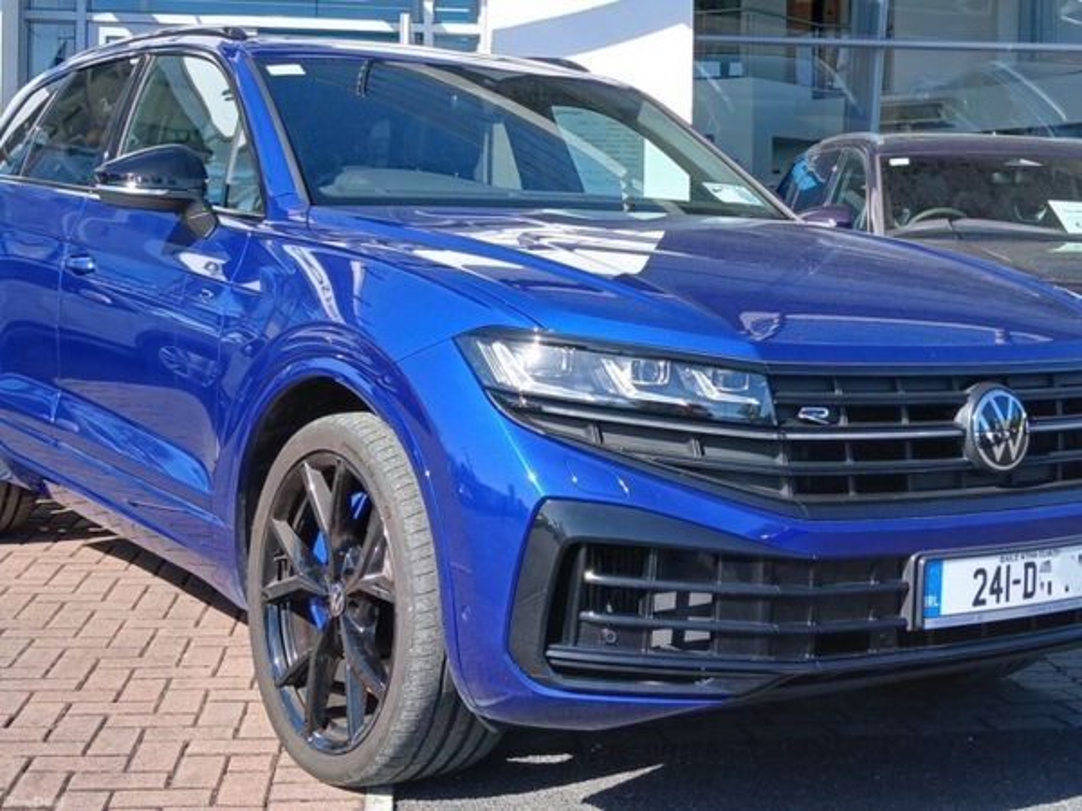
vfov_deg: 53.1
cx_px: 541
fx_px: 813
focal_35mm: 26
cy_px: 406
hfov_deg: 67.3
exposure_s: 1/278
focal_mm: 3.98
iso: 20
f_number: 1.8
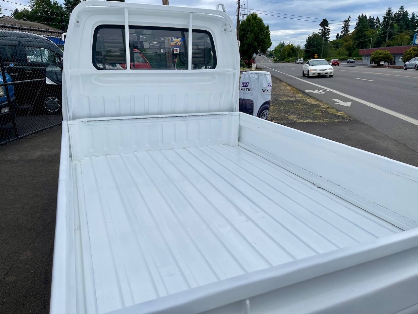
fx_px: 302
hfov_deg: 69.4
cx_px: 209
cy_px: 157
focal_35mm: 25
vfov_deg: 54.9
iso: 32
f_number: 1.6
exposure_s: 1/3922
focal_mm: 5.1
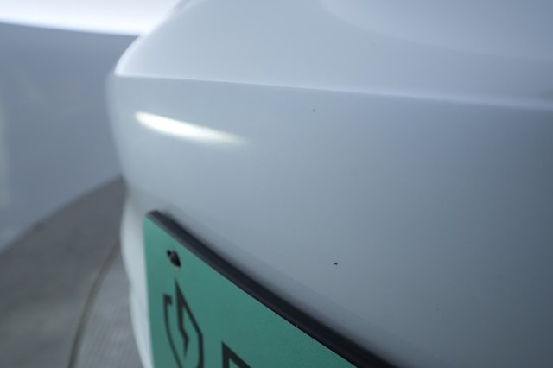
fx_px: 430
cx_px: 276
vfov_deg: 46.4
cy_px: 184
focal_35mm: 28
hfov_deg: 65.5
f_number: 5.6
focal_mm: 28
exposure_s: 1/100
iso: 1250
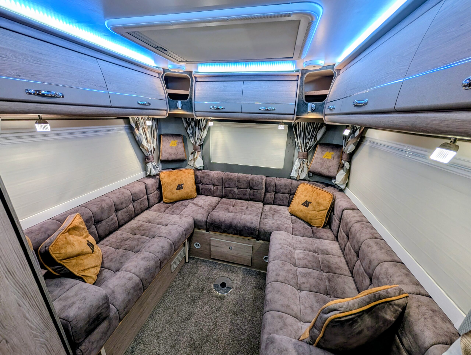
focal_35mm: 12
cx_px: 236
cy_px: 178
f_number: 1.7
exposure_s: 1/33.1
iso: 44
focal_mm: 2.02
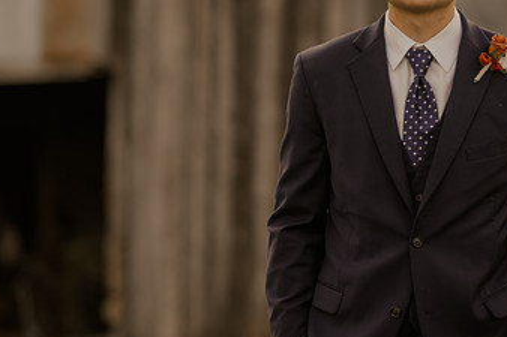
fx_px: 2055
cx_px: 243
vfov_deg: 9.4
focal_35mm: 146
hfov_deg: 14.1
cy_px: 98
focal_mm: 85
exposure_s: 1/320
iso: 100
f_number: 1.6
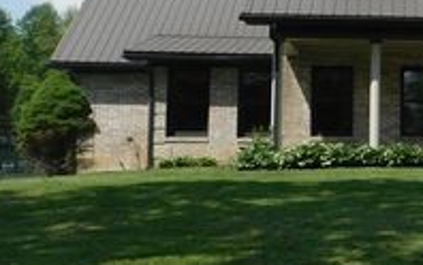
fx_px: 773
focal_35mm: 67
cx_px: 511
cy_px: 112
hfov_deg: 27.0
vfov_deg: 19.4
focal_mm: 4.5
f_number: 3.1
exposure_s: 1/1500
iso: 125
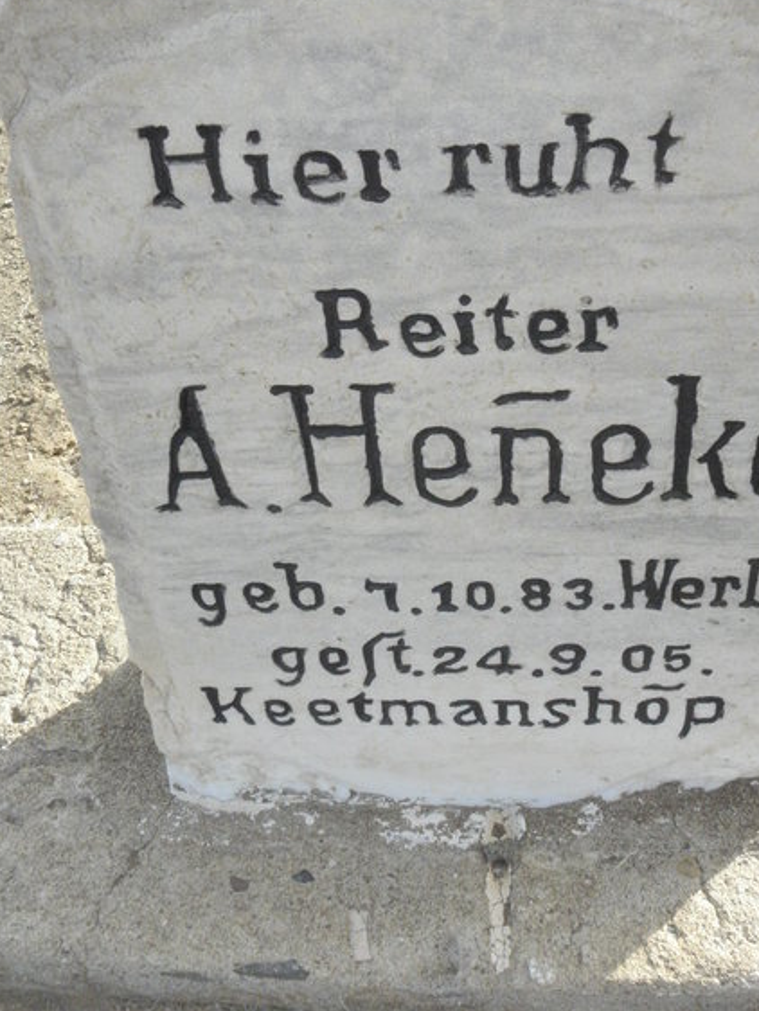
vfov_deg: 49.8
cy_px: 408
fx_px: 1081
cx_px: 439
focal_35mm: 37
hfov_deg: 38.6
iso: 200
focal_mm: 4.6
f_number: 6.3
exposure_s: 1/320
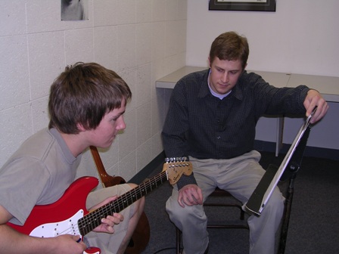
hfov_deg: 43.9
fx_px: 421
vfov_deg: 33.6
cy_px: 127
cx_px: 170
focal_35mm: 43
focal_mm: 6.6
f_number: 3
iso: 100
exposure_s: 1/60.1
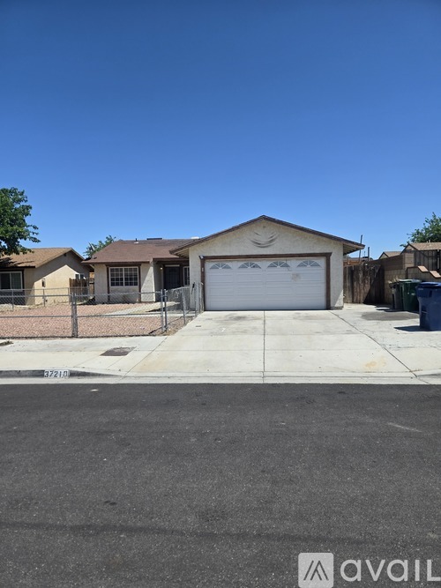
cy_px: 294
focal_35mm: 23
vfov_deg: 73.9
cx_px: 220
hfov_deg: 58.9
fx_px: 391
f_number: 1.8
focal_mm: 5.4
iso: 32
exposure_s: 1/2921
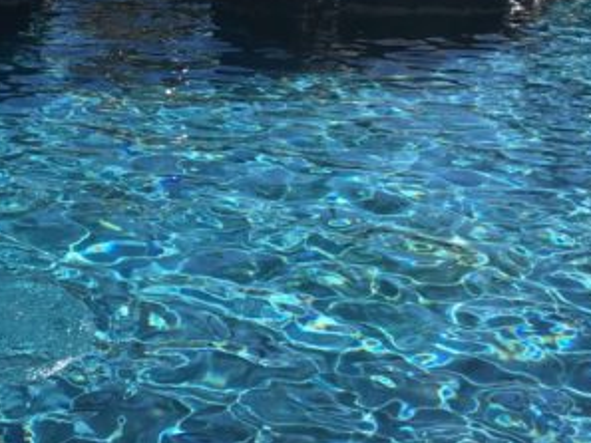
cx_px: 0
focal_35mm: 78
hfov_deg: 23.9
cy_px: -38
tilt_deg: -7.7
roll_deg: -0.4
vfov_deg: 18.2
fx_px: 1332
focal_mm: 4.15
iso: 25
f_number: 2.2
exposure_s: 1/1479
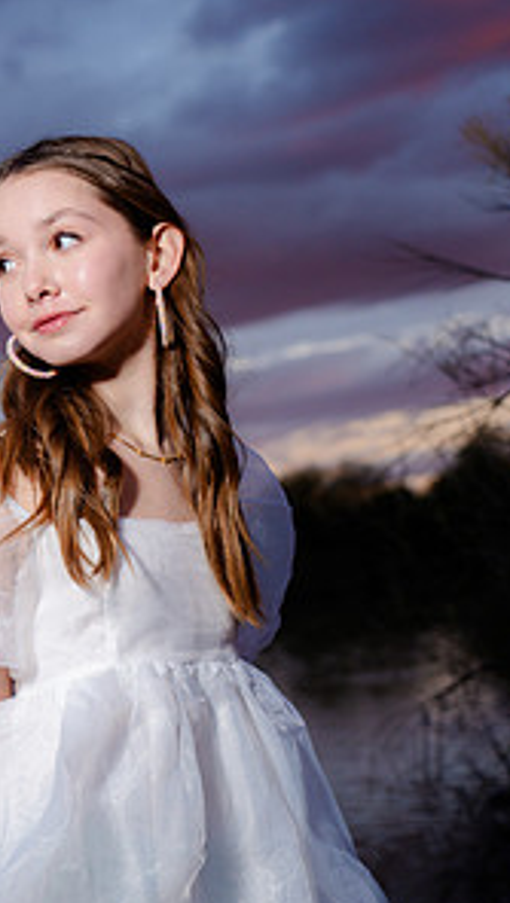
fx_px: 1679
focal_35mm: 70
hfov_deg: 17.1
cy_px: 607
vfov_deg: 29.9
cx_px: 61
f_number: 4
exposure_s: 1/100
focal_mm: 44
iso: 250
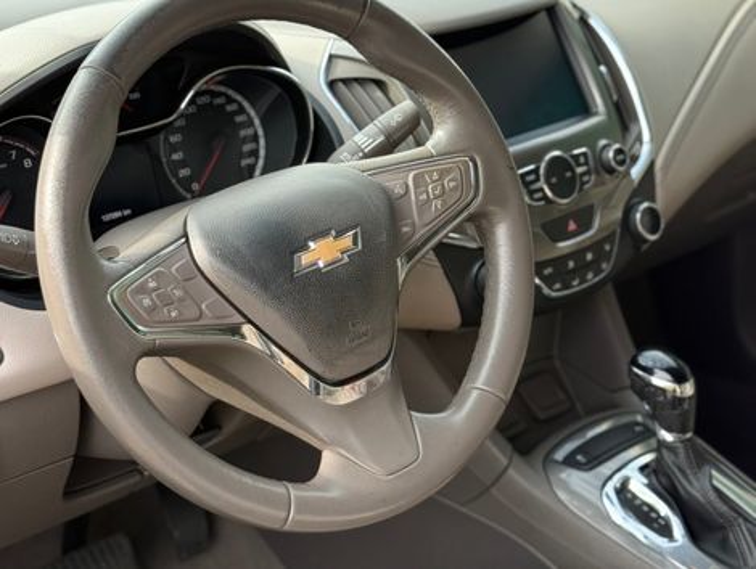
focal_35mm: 48
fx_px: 1050
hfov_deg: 39.6
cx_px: 378
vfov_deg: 30.3
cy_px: 284
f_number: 1.78
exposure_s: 1/394
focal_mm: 6.76
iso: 80
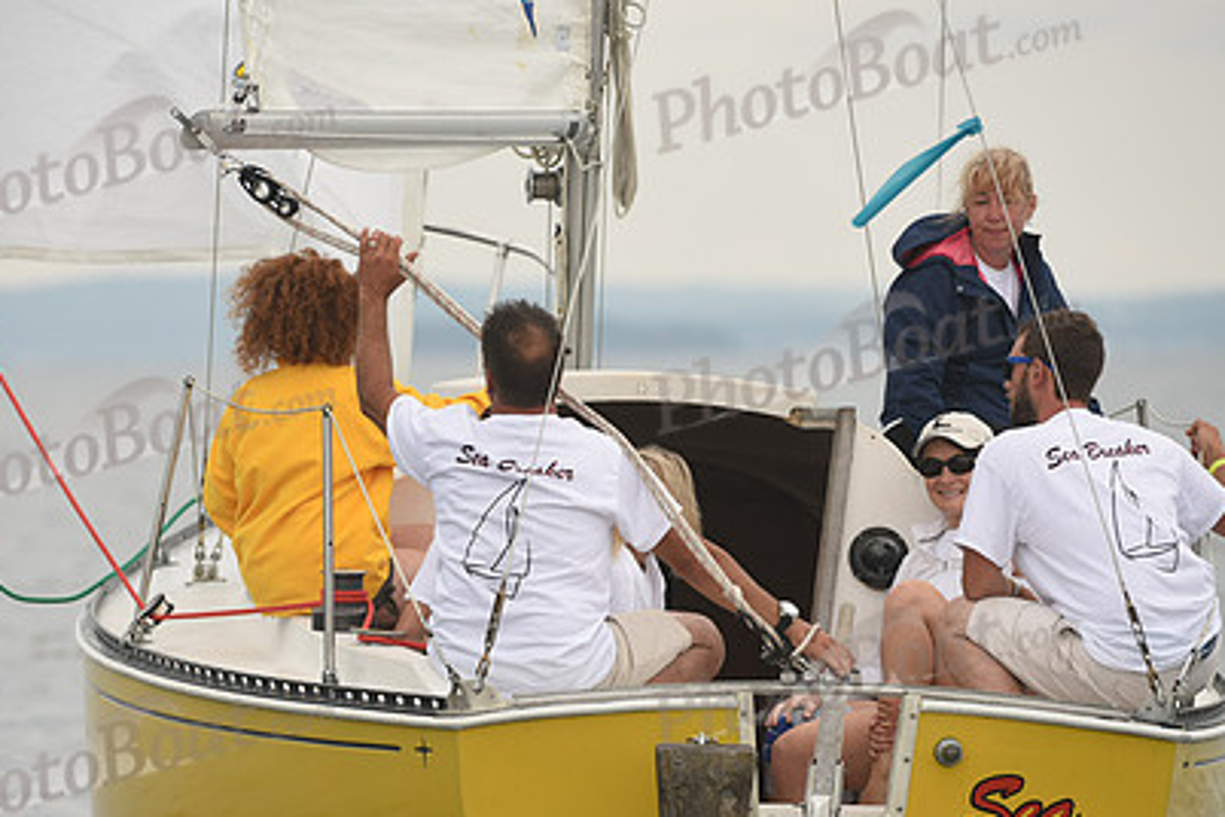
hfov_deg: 6.0
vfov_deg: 4.0
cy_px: 556
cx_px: 497
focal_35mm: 346
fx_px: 11773
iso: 250
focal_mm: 240
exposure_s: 1/800
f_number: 4
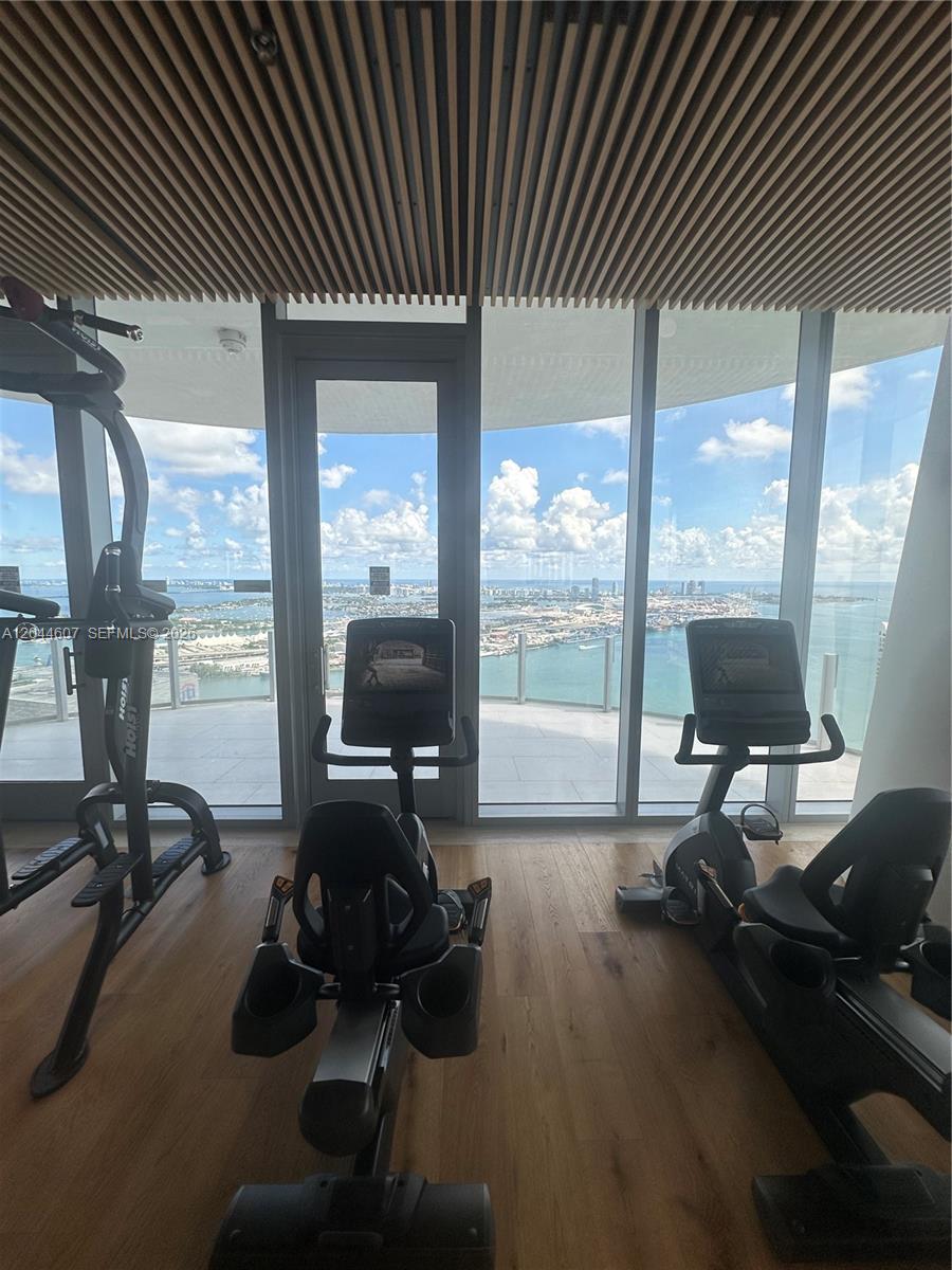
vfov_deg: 102.1
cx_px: 476
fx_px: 513
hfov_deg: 85.7
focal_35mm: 14
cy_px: 635
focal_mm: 2.22
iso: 40
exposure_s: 1/754
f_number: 2.2
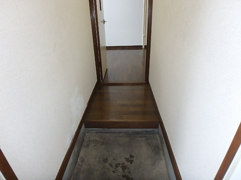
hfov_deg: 79.0
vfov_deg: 63.4
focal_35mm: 21
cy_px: 90
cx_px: 120
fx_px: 146
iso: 400
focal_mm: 3.7
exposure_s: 1/30
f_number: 3.5
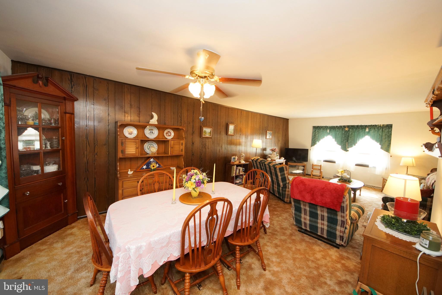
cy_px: 148
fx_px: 147
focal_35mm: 12
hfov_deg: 112.6
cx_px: 221
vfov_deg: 90.0
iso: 800
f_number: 4.5
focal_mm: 8
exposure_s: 1/30
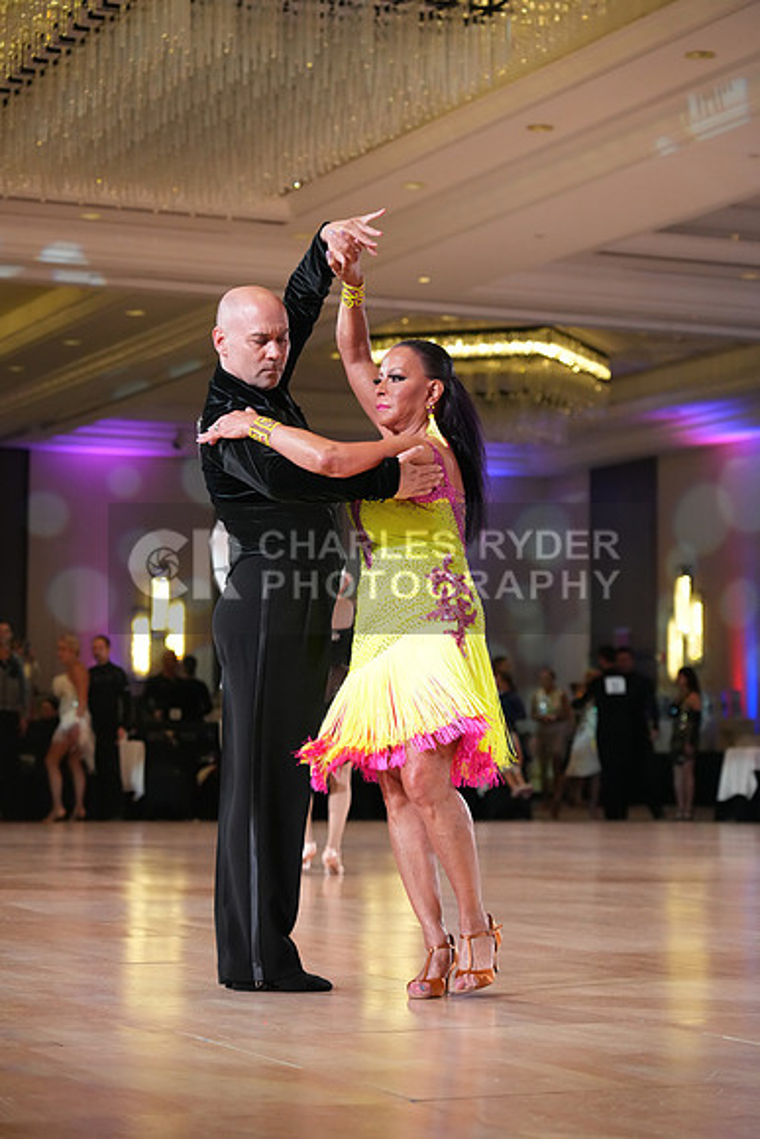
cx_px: 380
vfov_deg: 24.8
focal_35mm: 82
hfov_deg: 16.7
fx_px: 2595
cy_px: 570
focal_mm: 82
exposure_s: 1/500
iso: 4000
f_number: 4
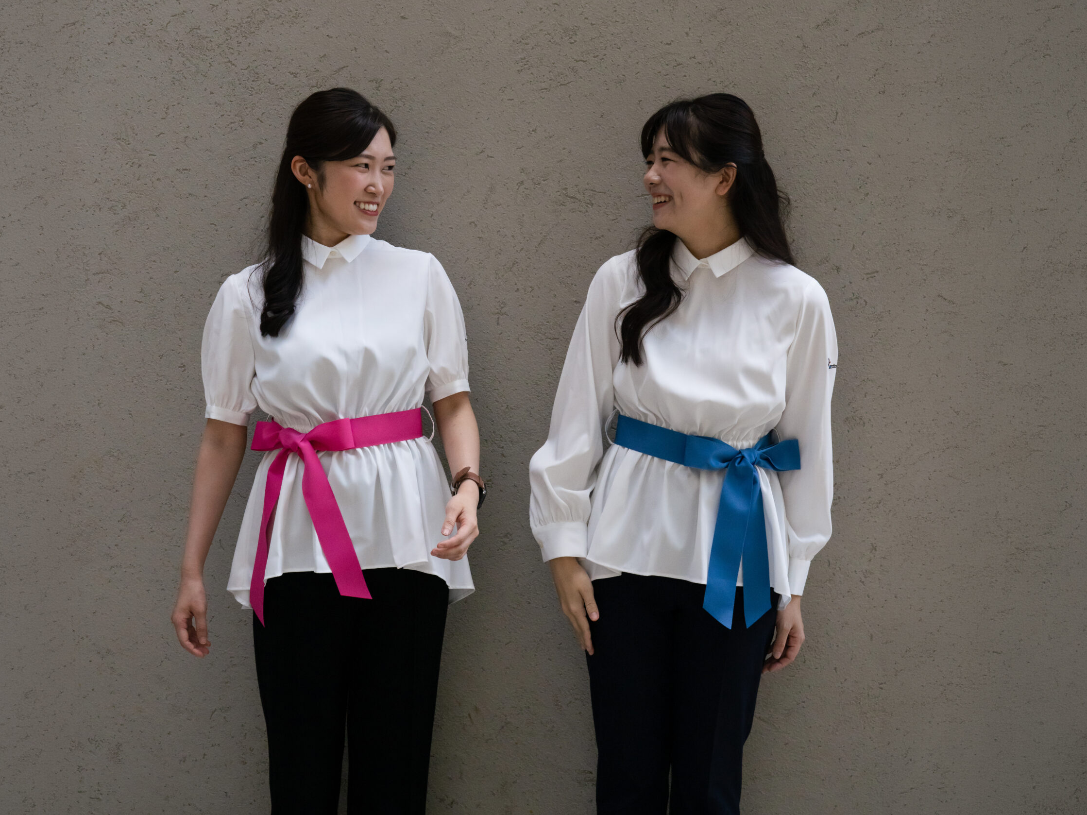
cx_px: 533
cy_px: 402
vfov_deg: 26.6
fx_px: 1727
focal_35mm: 55
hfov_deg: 34.9
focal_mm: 50
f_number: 5
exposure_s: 1/500
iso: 3200
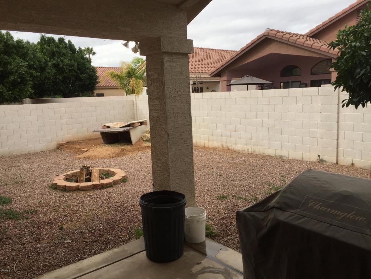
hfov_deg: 61.7
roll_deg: +1.5
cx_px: 186
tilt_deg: -7.4
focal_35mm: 29
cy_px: 140
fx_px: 311
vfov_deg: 48.2
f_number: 2.2
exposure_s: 1/648
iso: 32
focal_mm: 4.15
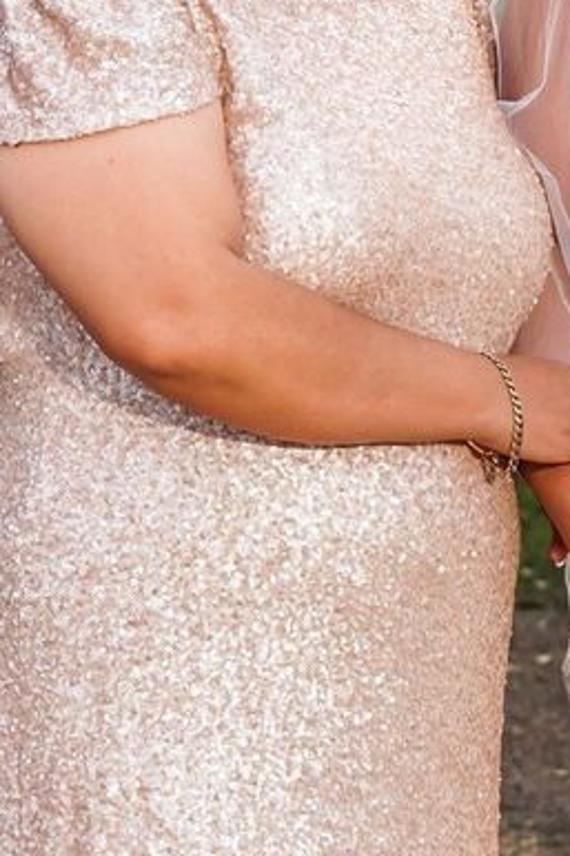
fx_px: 10815
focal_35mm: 455
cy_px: 775
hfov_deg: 3.0
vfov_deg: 4.5
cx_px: 847
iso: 160
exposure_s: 1/125
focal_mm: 78
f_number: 7.1
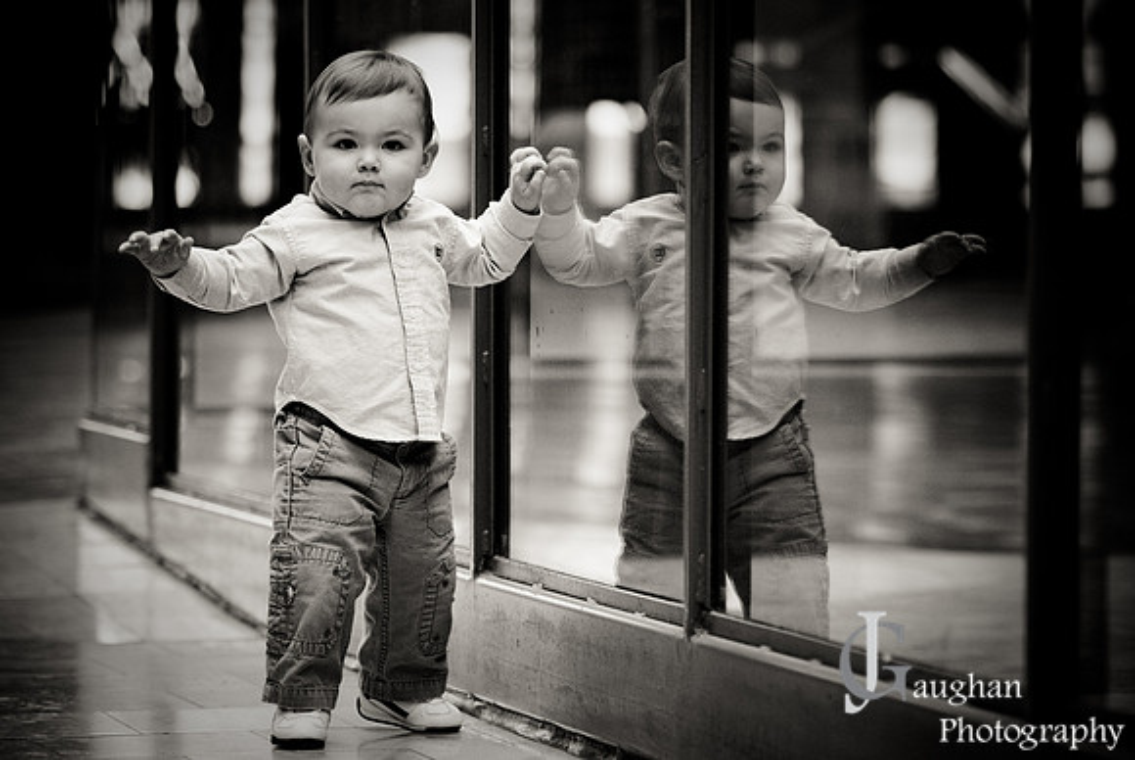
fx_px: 6154
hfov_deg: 10.5
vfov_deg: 7.1
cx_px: 568
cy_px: 380
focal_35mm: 195
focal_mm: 130
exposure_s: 1/200
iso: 250
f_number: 2.8
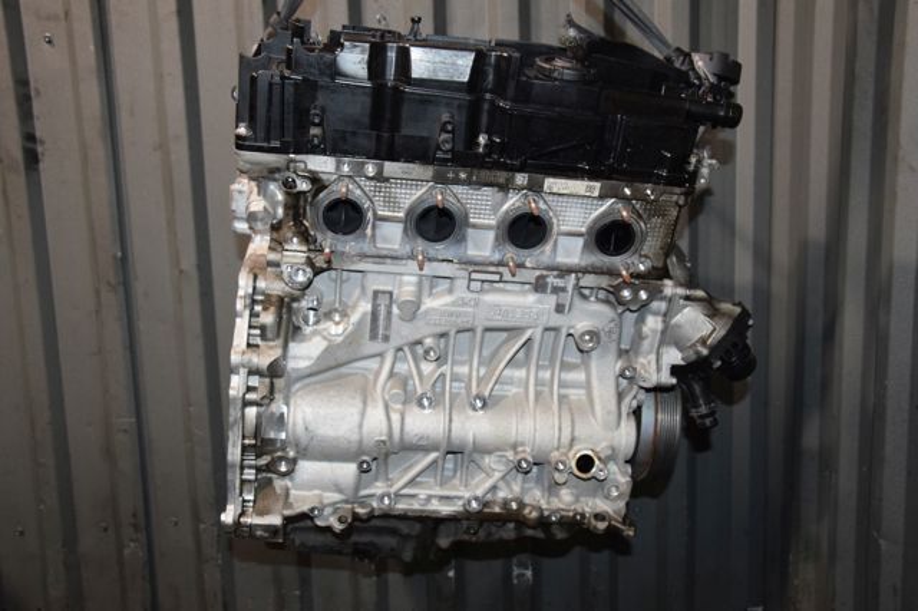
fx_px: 956
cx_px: 459
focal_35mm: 38
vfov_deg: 35.5
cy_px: 306
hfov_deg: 51.3
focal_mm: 25
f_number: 5.6
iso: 1600
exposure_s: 1/60
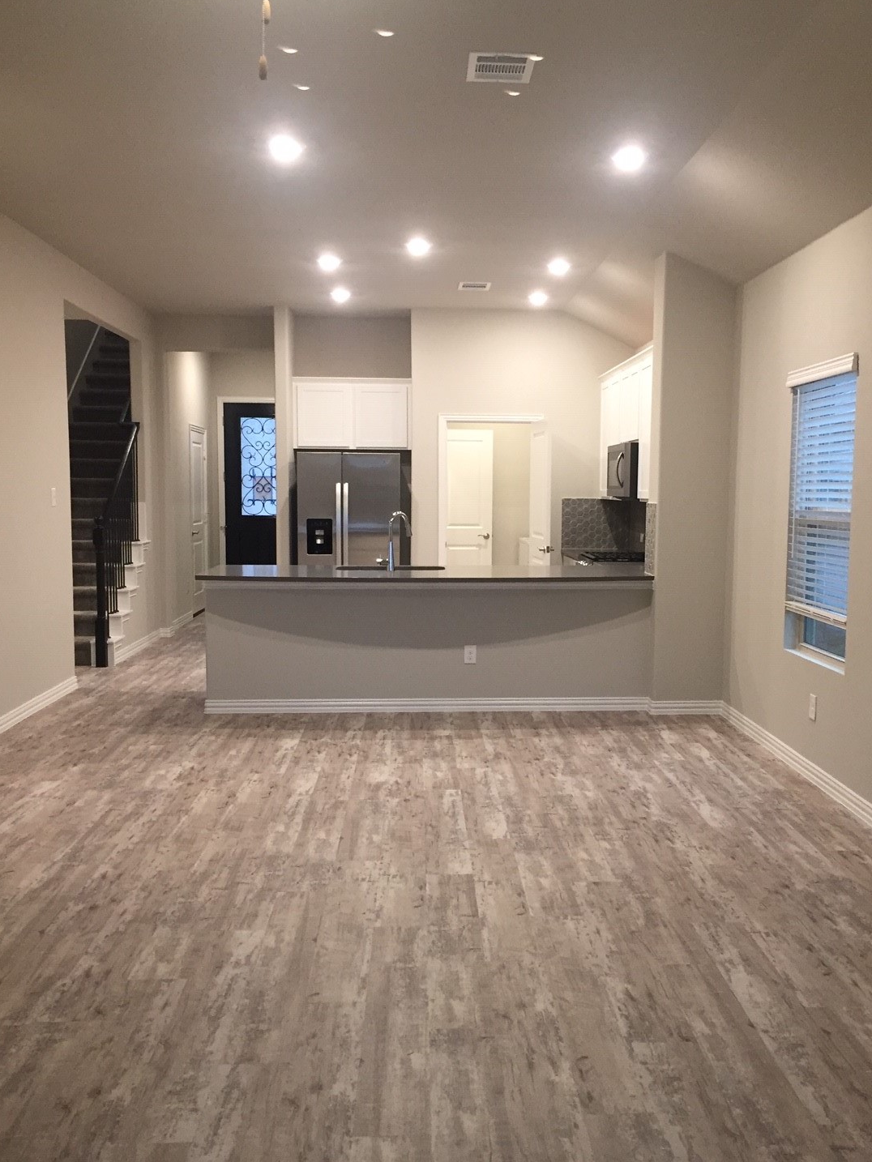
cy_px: 592
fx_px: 1108
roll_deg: +0.3
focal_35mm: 33
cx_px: 480
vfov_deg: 55.3
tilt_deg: -4.4
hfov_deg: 42.9
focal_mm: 4.15
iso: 125
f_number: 2.2
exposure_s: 1/30
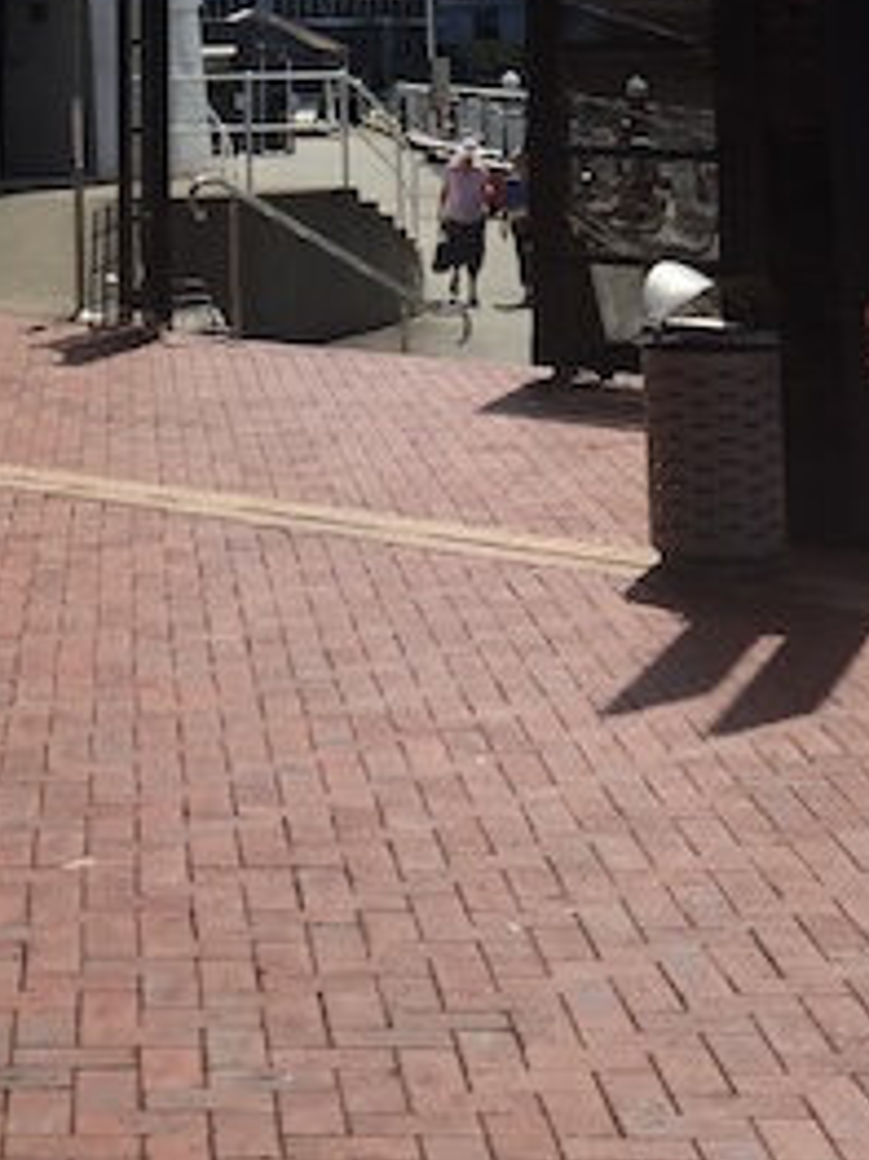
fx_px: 3015
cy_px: -525
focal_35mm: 90
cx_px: 163
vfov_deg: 19.3
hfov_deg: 16.3
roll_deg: +0.1
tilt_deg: +10.9
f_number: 2.2
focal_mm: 4.15
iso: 32
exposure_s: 1/4950
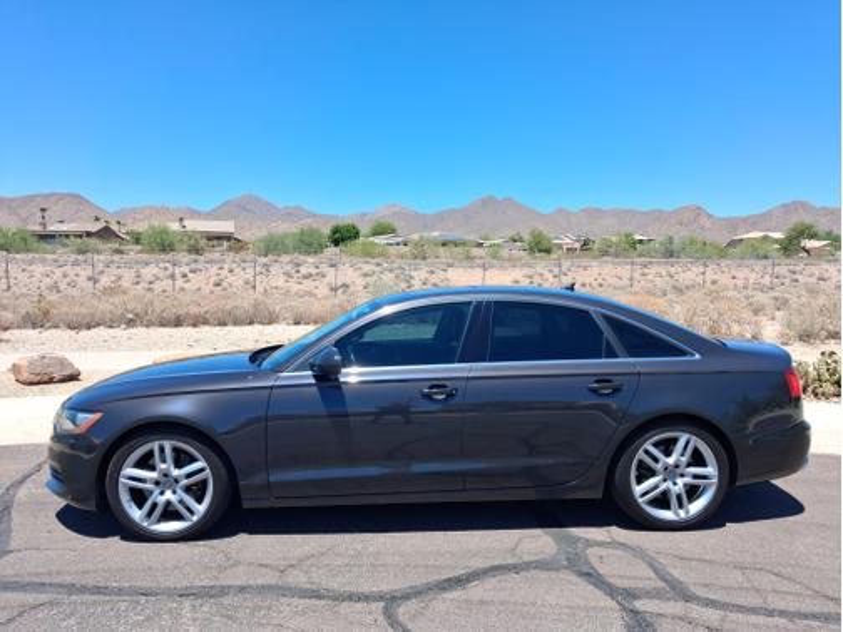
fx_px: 658
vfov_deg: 51.4
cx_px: 422
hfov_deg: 65.3
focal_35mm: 27
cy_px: 316
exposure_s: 1/451
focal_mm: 4
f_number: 1.8
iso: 25
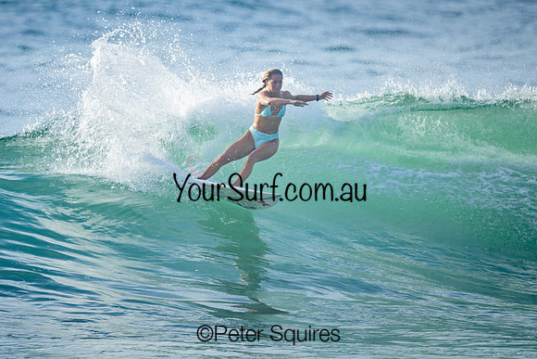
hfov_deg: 1.9
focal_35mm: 1099
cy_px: 168
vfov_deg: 1.3
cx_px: 263
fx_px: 16403
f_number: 6.3
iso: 280
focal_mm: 800
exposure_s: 1/2500
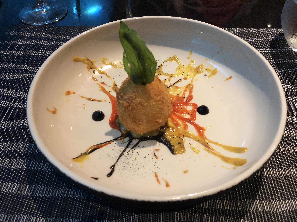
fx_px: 240
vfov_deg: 49.7
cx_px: 148
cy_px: 111
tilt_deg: -49.8
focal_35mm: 28
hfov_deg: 63.4
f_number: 1.8
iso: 80
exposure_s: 1/5
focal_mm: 4
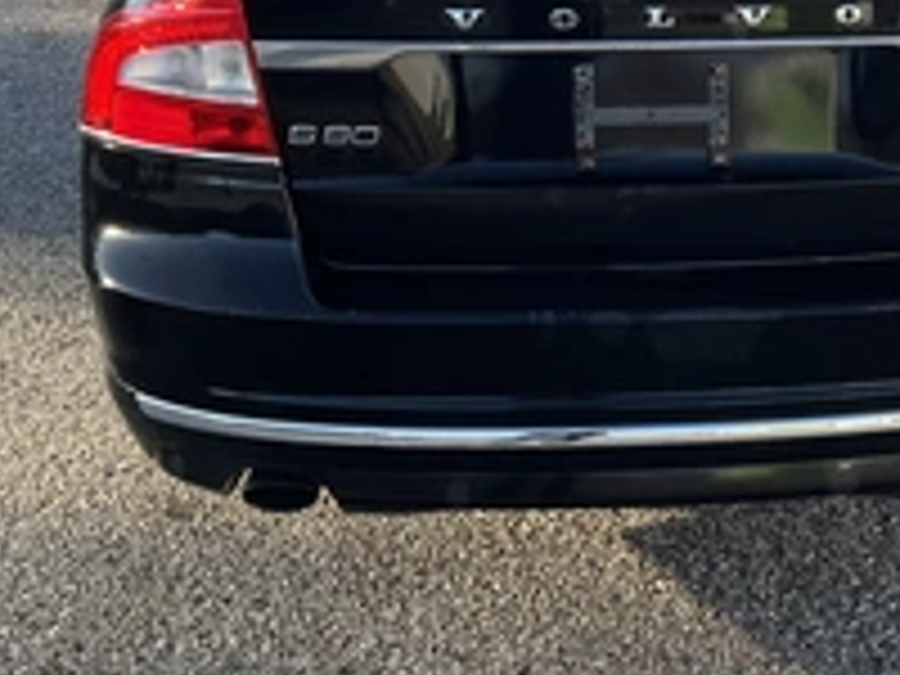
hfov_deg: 32.8
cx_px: 644
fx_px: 1508
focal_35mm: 58
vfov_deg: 24.2
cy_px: 9
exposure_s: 1/469
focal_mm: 3
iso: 25
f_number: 1.8
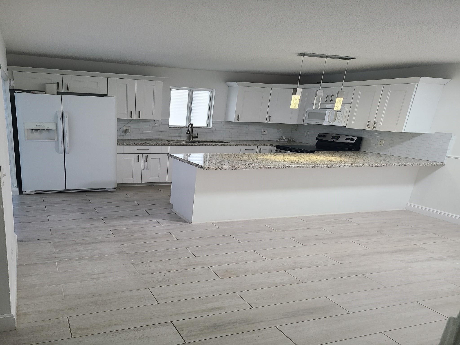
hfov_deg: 67.3
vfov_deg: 53.1
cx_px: 230
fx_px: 346
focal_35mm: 26
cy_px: 172
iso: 250
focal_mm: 5.4
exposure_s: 1/60
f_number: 1.8
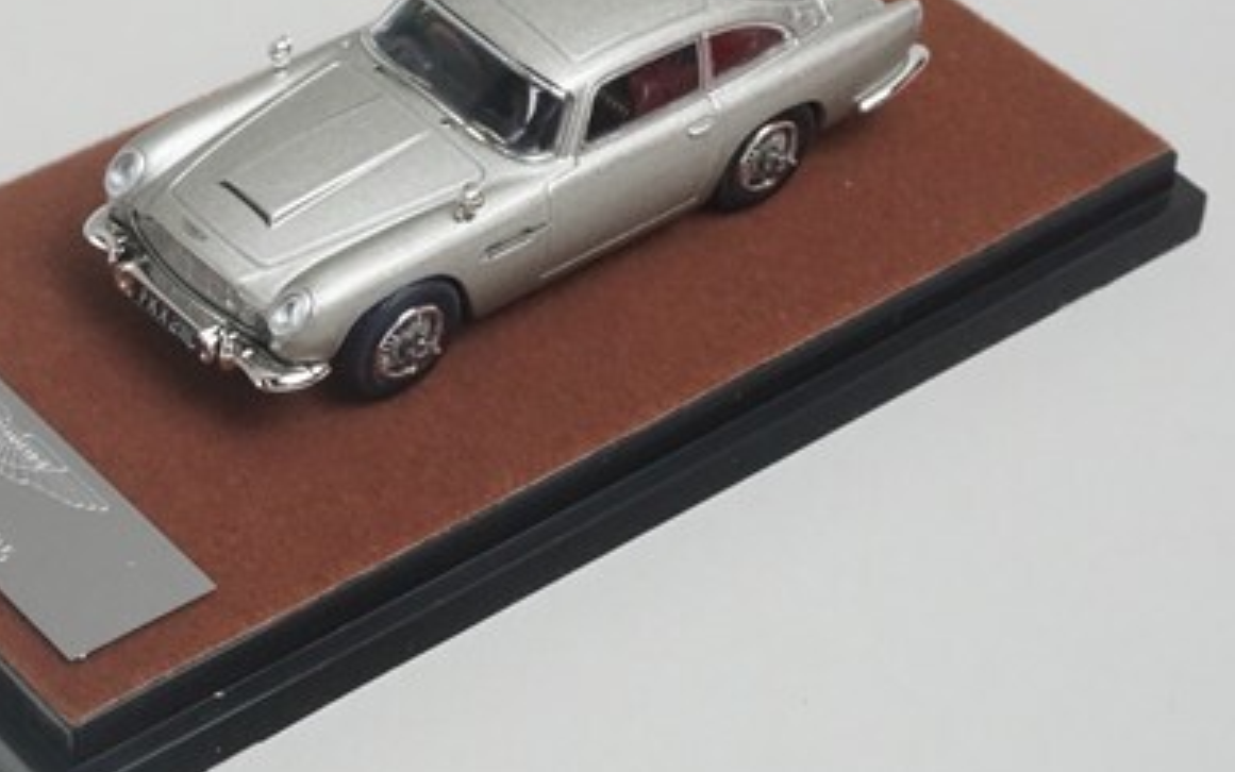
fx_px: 3664
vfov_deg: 12.0
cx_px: 373
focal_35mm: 109
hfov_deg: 19.1
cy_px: 273
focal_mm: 43
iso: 3200
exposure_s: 1/25
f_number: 18
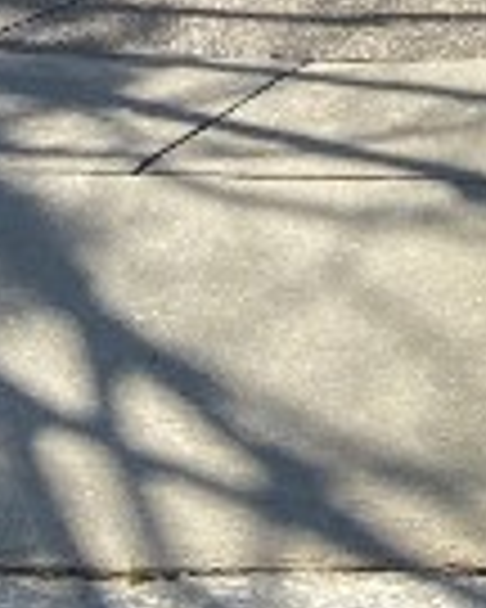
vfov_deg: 11.4
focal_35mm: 144
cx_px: 684
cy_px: -779
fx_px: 2589
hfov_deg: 10.4
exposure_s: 1/2410
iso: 32
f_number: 1.8
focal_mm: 4.25
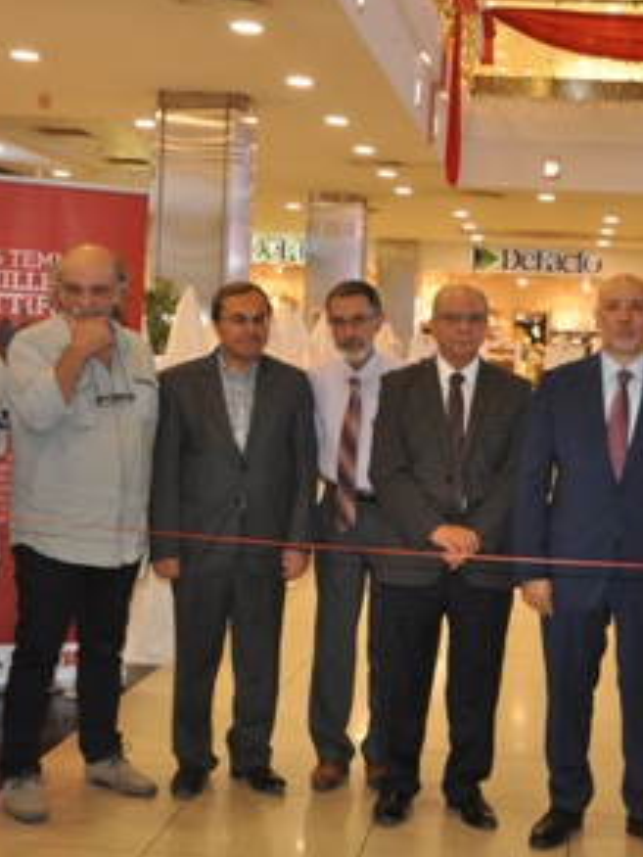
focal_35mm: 60
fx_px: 1480
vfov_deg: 32.3
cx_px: 484
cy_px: 428
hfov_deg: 24.2
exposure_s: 1/60
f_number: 3.8
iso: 800
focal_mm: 27
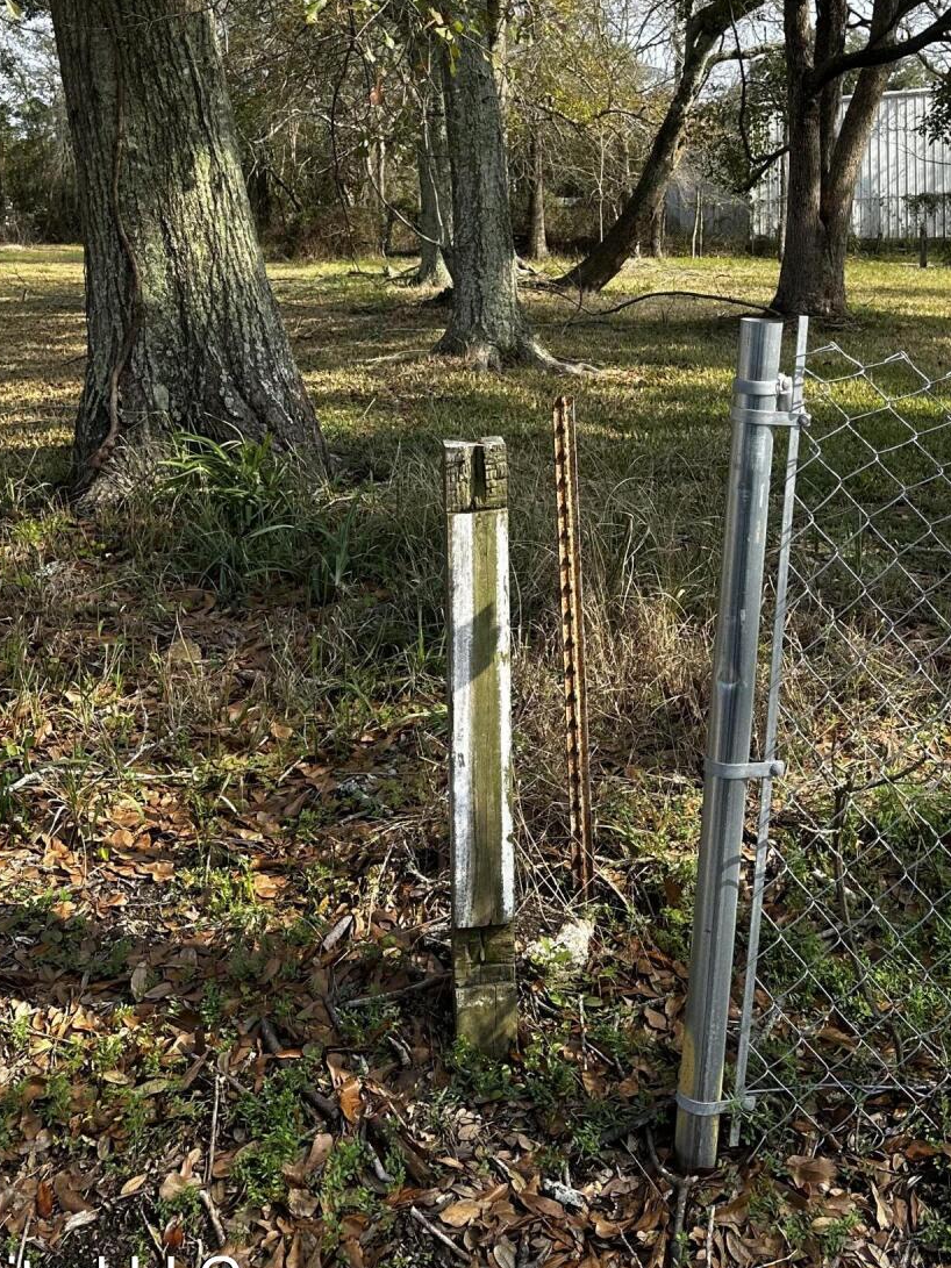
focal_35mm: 44
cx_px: 636
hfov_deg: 32.6
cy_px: 225
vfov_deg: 40.9
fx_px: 1612
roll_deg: -0.6
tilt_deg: -0.4
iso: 80
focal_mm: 6.86
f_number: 1.78
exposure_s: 1/2110
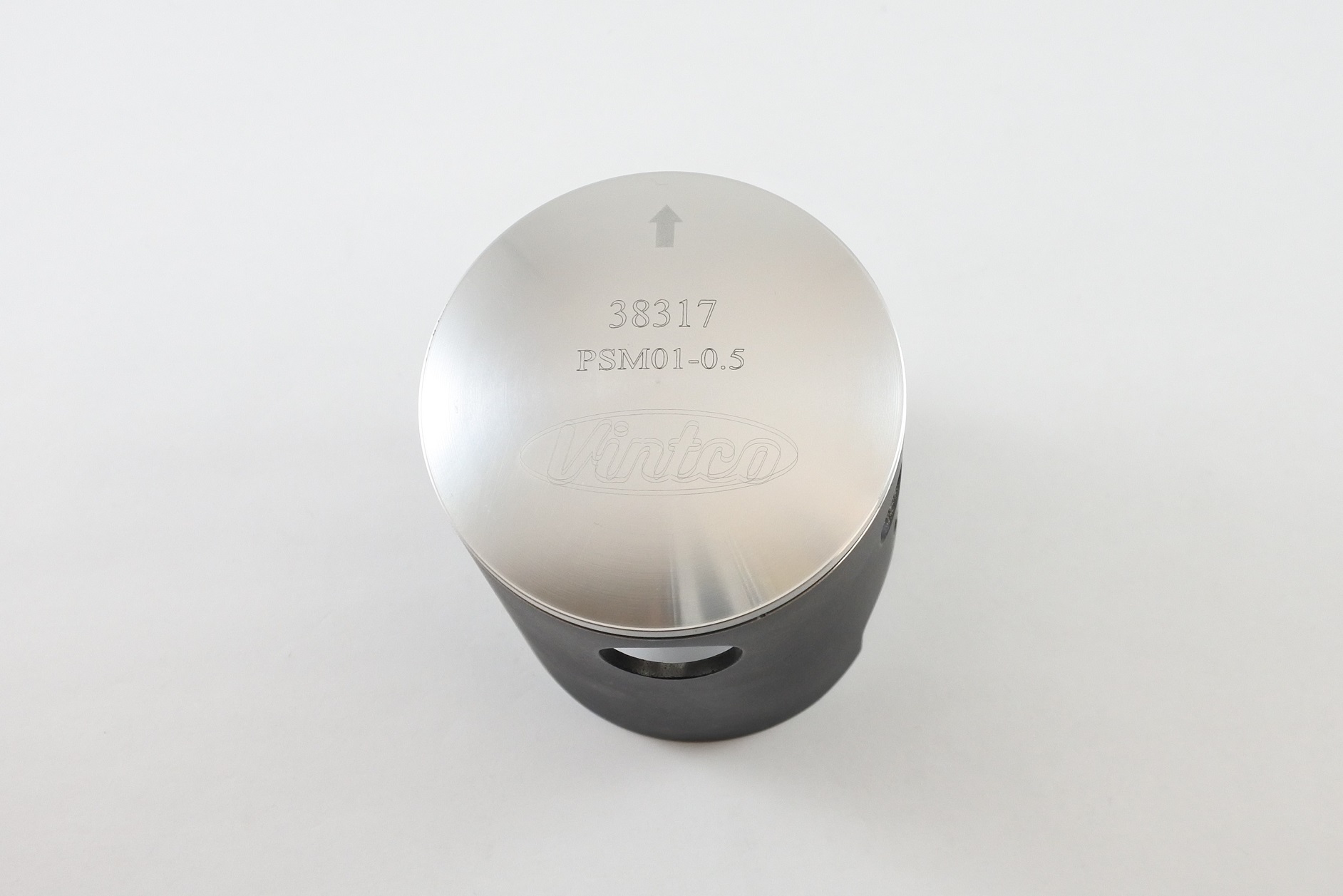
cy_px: 448
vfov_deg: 40.0
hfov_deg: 57.2
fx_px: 1231
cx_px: 672
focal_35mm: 33
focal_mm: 12.3
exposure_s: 1/125
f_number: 3.8
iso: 400
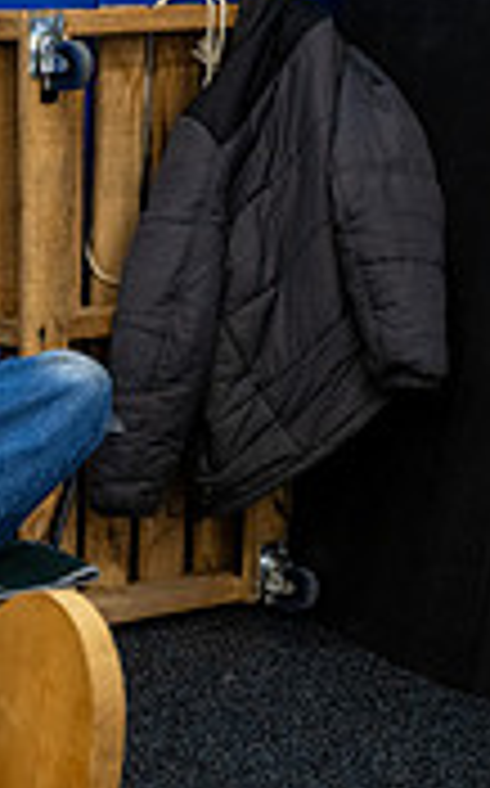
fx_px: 2677
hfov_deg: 9.3
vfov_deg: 16.7
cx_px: -715
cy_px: 480
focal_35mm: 125
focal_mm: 37
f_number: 5.6
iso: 1250
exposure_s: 1/125
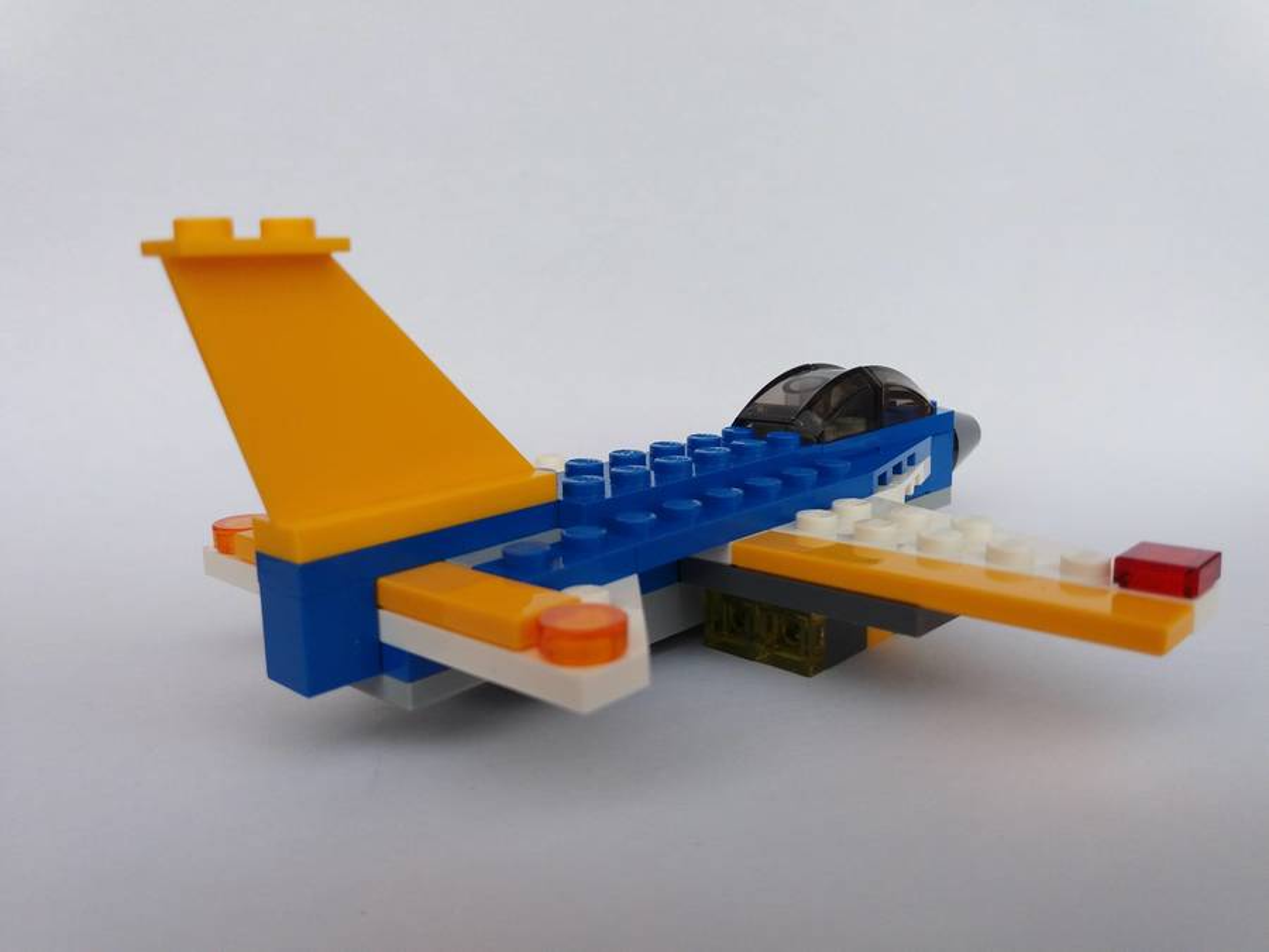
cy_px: 476
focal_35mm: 28
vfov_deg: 49.7
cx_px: 634
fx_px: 1026
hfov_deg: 63.4
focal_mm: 3.7
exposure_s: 1/269
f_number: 1.9
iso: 64
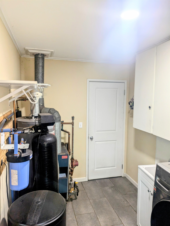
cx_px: 85
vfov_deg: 69.4
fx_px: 164
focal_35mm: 25
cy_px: 113
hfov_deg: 54.9
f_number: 1.89
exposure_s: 1/40
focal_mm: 5.43
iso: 68
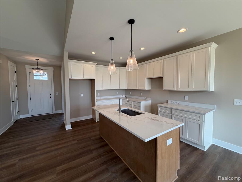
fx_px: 98
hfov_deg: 102.1
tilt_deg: -3.7
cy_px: 91
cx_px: 121
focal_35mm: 14
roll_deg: +0.6
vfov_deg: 85.7
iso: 50
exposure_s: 1/120
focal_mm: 2.22
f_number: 2.2
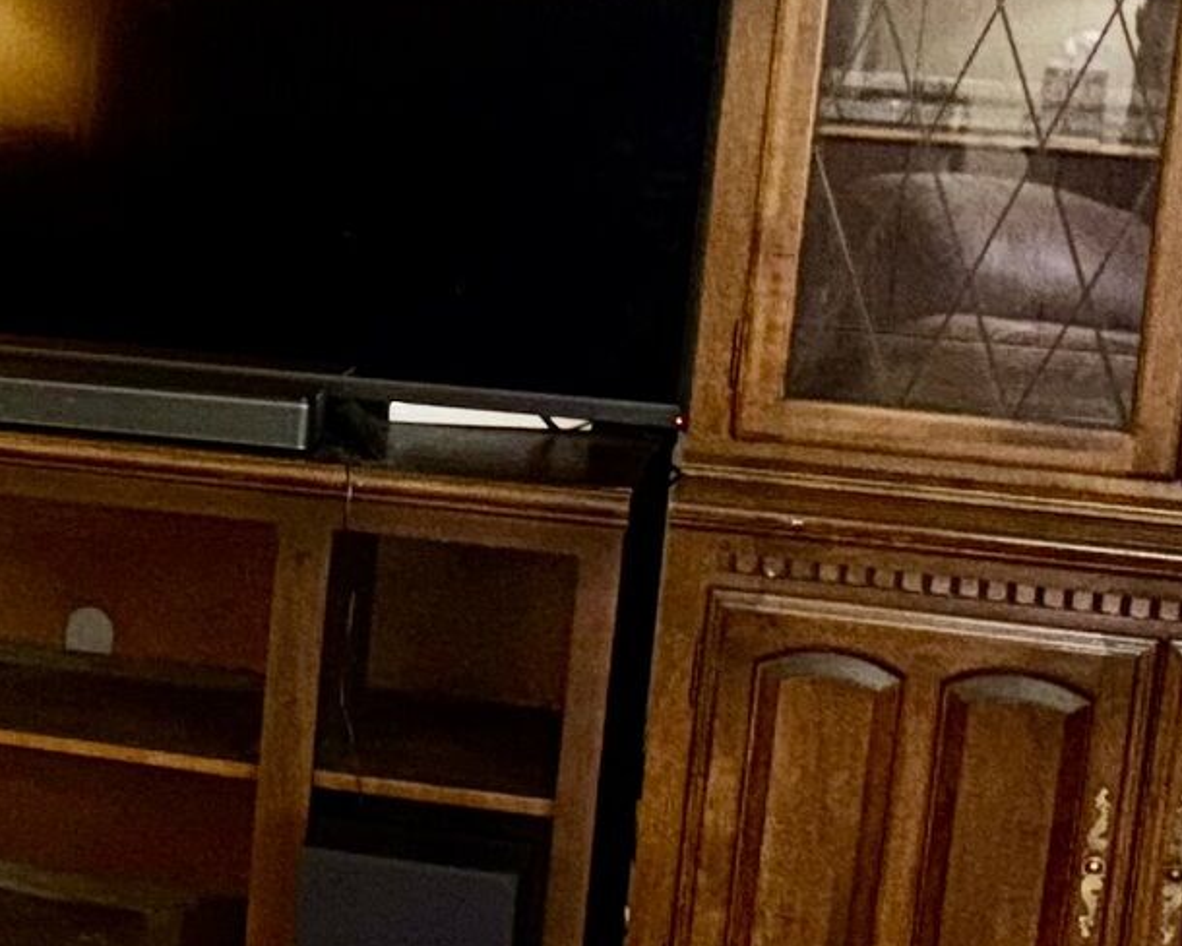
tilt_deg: -12.6
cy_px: 502
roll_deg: -0.6
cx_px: -915
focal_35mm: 118
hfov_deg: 14.4
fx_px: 4128
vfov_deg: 13.1
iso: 125
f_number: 1.78
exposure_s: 1/12
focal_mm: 6.76
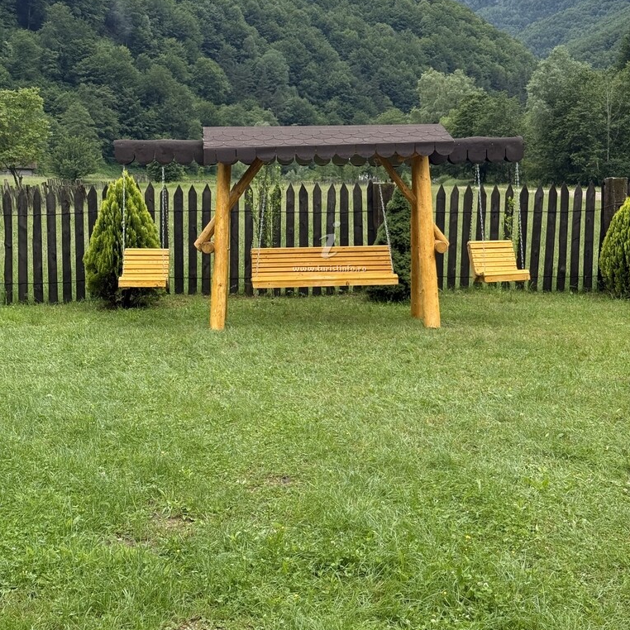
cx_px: 317
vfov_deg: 29.9
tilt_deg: -3.7
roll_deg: +0.4
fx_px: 1174
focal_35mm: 57
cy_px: 232
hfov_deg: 30.0
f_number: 1.78
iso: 100
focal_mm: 6.76
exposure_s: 1/1100
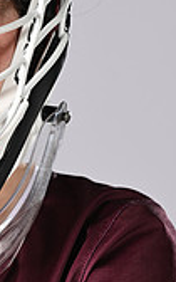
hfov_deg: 2.3
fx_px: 4444
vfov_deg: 3.6
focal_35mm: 579
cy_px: 210
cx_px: -73
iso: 100
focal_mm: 165
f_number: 4.5
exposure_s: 1/160
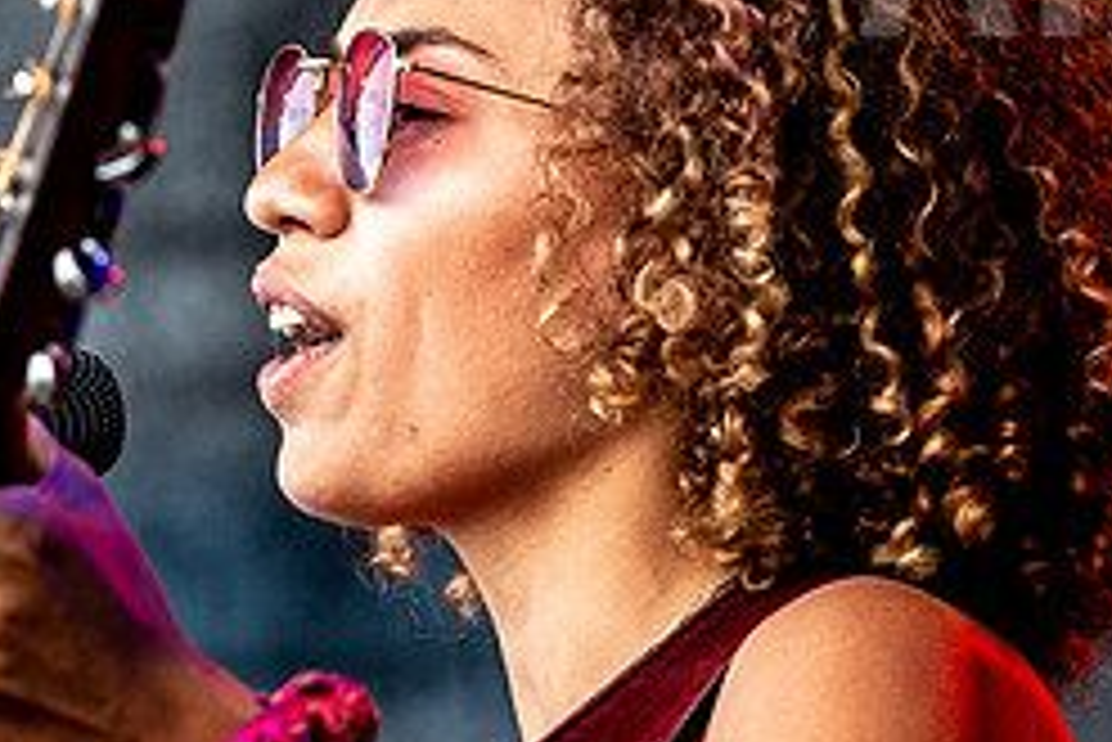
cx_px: 513
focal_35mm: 522
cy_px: 304
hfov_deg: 3.9
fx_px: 16133
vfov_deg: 2.6
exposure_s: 1/800
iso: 1100
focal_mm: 185
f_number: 5.6
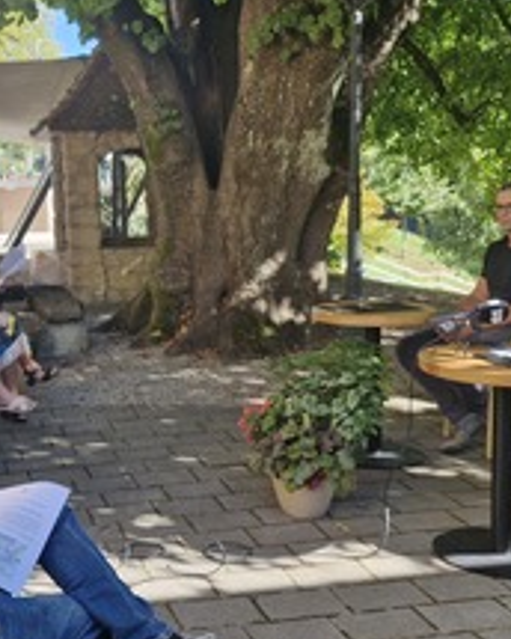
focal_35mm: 47
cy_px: 279
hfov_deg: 30.6
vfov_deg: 39.5
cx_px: 48
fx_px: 889
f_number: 1.8
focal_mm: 5.54
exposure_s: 1/336
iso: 50
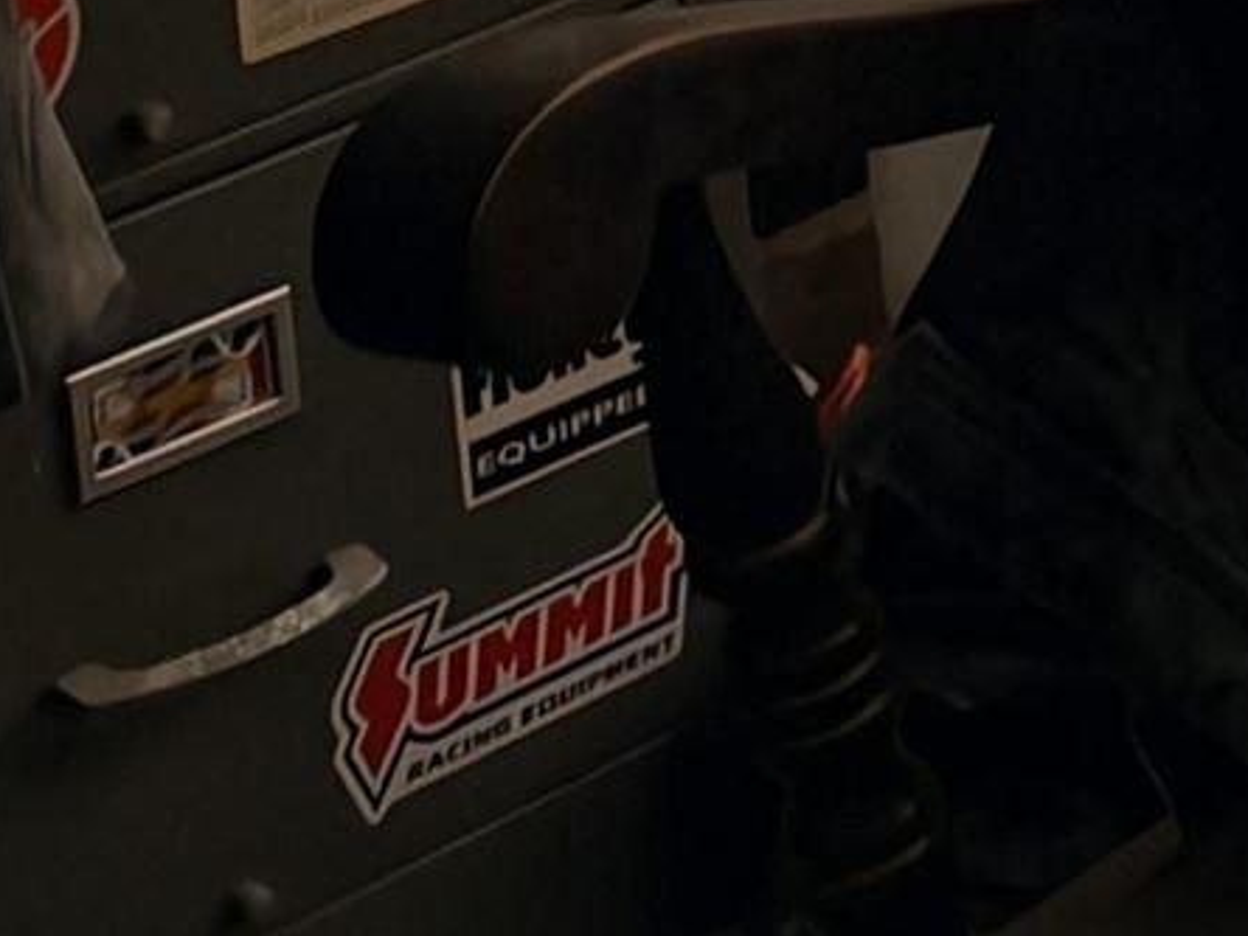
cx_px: 3269
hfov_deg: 9.7
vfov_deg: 7.8
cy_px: -1574
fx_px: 6237
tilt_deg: -10.4
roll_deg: +1.1
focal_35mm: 173
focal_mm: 6.93
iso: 500
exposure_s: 1/40
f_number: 1.48
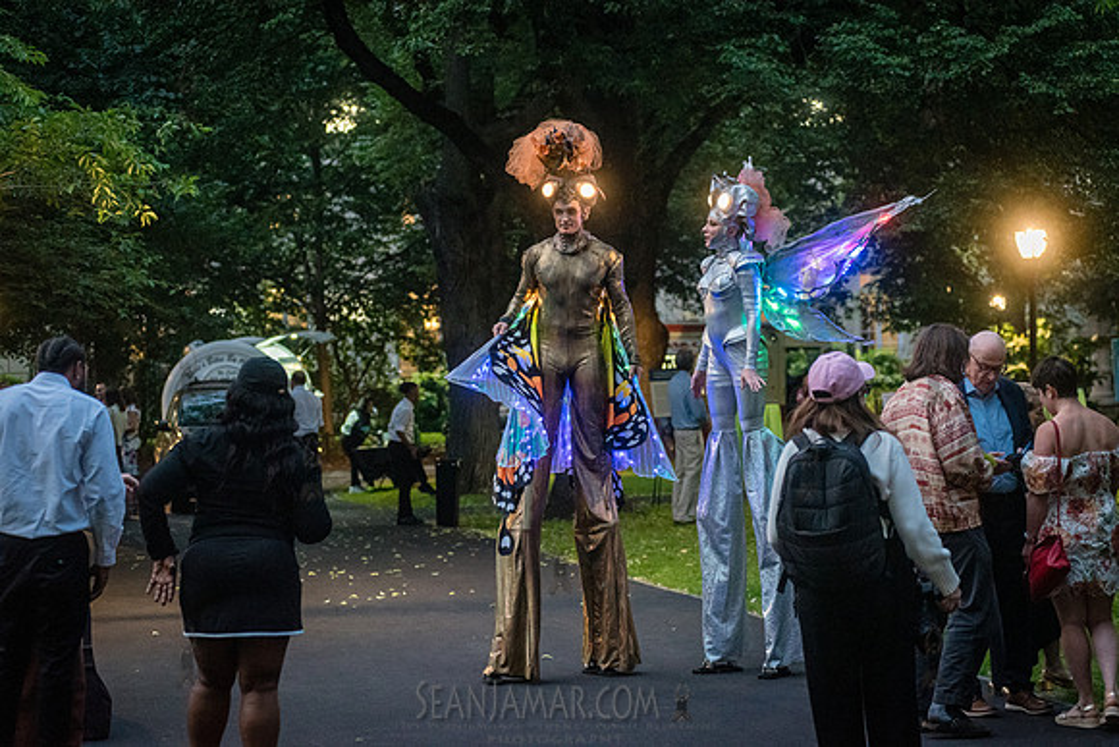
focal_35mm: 80
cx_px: 560
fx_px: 2487
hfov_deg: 25.4
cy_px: 374
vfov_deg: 17.1
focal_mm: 80
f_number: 3.5
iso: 6400
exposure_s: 1/200
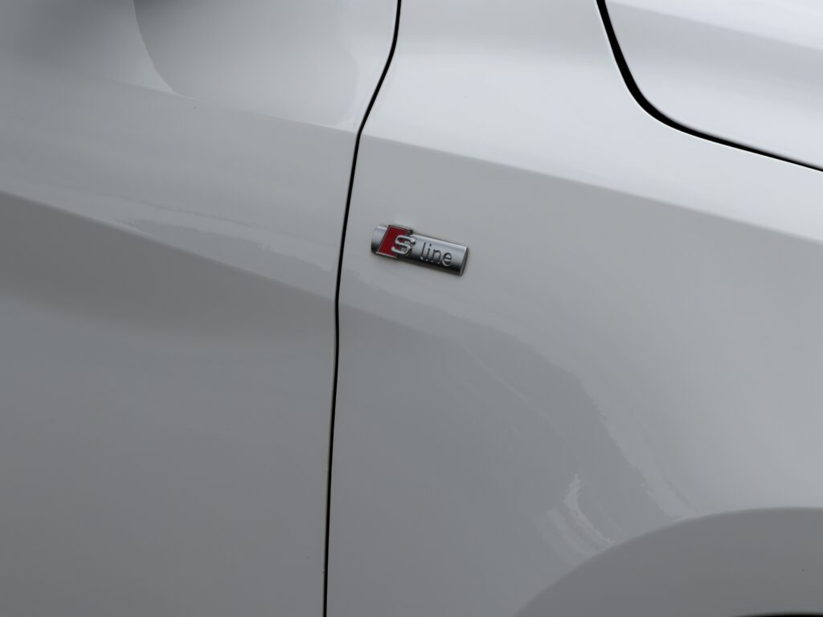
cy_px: 308
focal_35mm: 200
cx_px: 412
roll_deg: +0.0
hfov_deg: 9.9
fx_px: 4755
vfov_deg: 7.4
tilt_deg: -9.2
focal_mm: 16.89
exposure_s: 1/725
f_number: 2.8
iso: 16
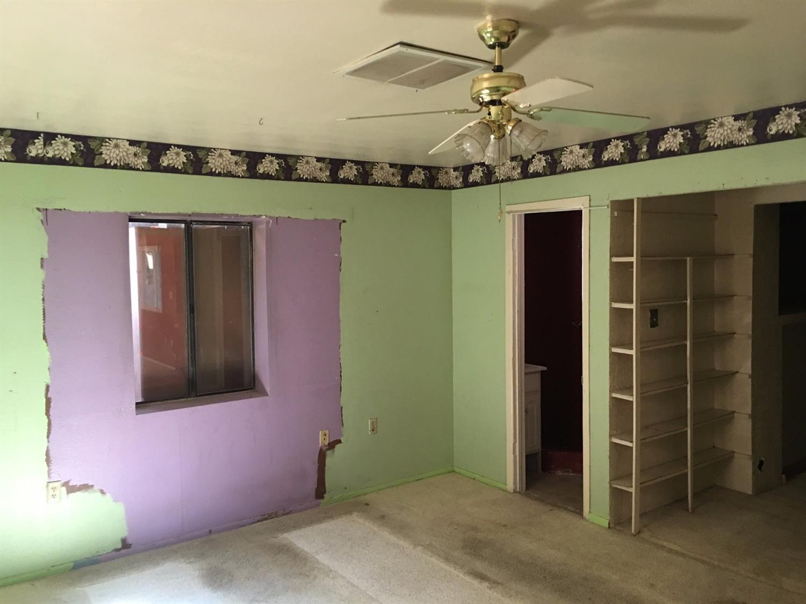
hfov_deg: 61.7
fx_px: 675
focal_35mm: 29
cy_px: 302
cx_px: 403
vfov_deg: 48.2
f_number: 2.2
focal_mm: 4.15
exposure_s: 1/15
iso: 80
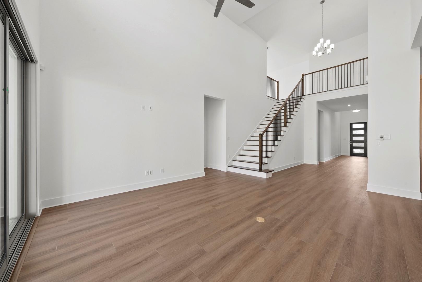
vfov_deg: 85.5
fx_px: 152
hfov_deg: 108.3
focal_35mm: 13
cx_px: 211
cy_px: 141
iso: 400
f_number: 11
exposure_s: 1/15
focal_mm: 13
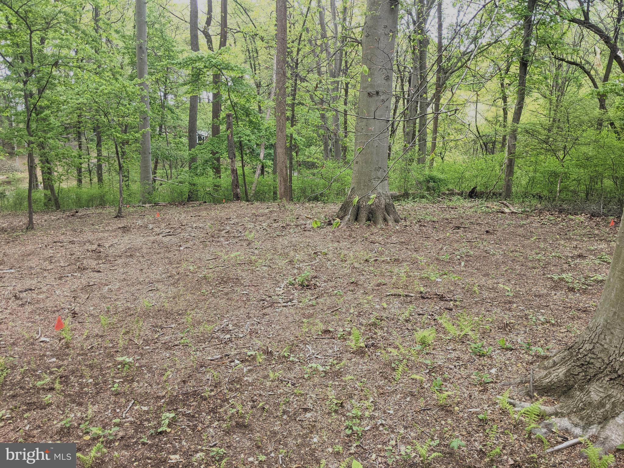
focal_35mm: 27
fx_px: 487
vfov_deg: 51.4
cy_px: 234
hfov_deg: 65.3
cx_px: 312
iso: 56
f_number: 1.8
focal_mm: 4.44
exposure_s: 1/313
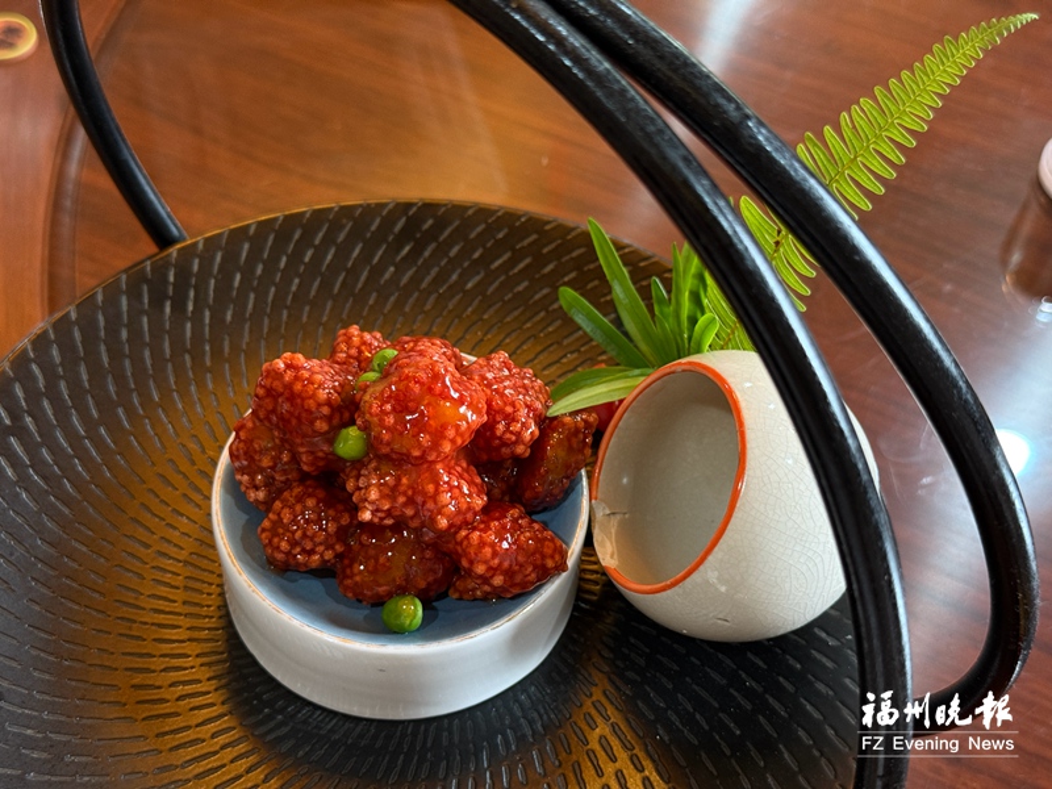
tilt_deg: -51.2
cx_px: 526
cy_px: 394
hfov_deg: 39.7
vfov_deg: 30.3
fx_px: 1459
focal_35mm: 48
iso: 160
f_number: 1.78
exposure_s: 1/50
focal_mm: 6.76
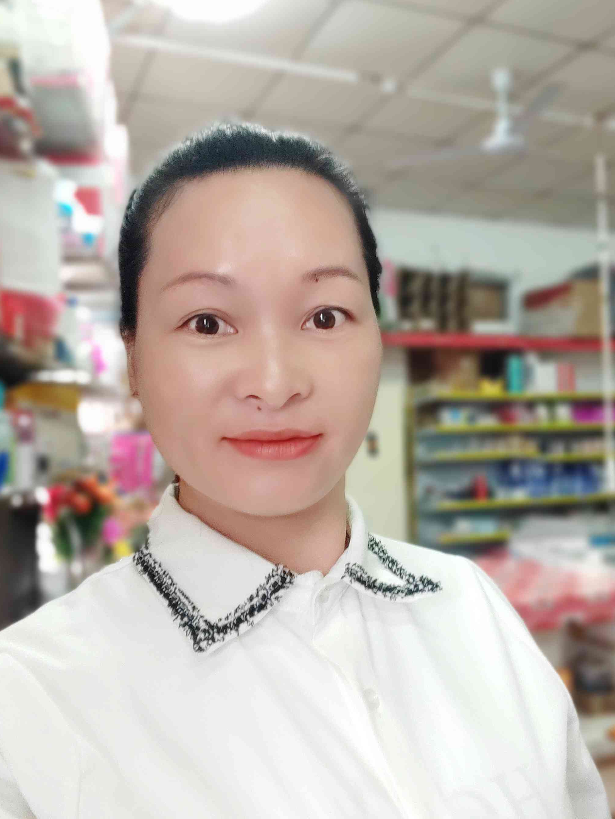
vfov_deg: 73.9
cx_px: 332
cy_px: 427
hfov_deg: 58.8
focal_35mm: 23
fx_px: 545
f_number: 2.2
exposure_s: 1/25
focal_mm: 2.87
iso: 1922
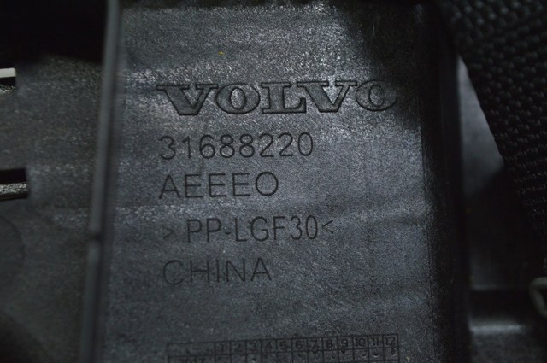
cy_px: 182
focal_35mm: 82
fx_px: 1252
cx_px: 274
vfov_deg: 16.5
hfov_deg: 24.6
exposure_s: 1/40
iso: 400
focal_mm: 55
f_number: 5.6
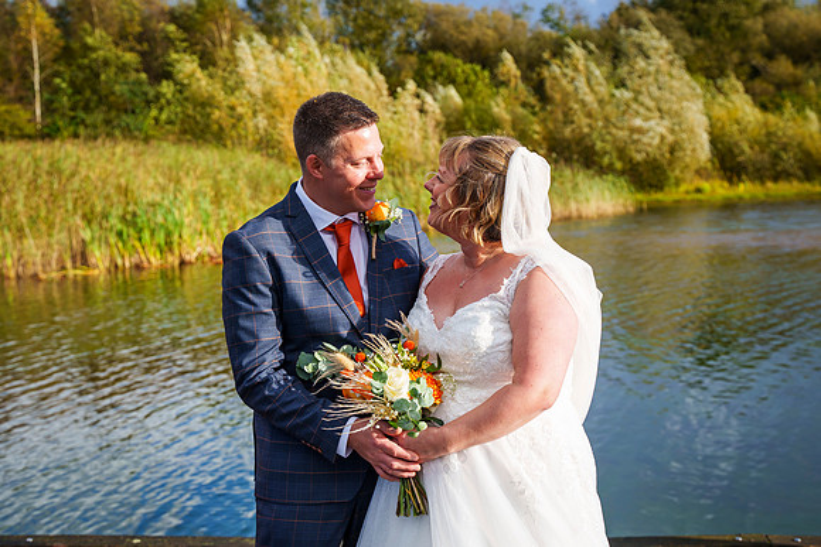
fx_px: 1273
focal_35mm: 56
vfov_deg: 24.3
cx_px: 412
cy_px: 250
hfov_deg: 35.8
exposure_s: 1/2000
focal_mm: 47
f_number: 4.5
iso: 250
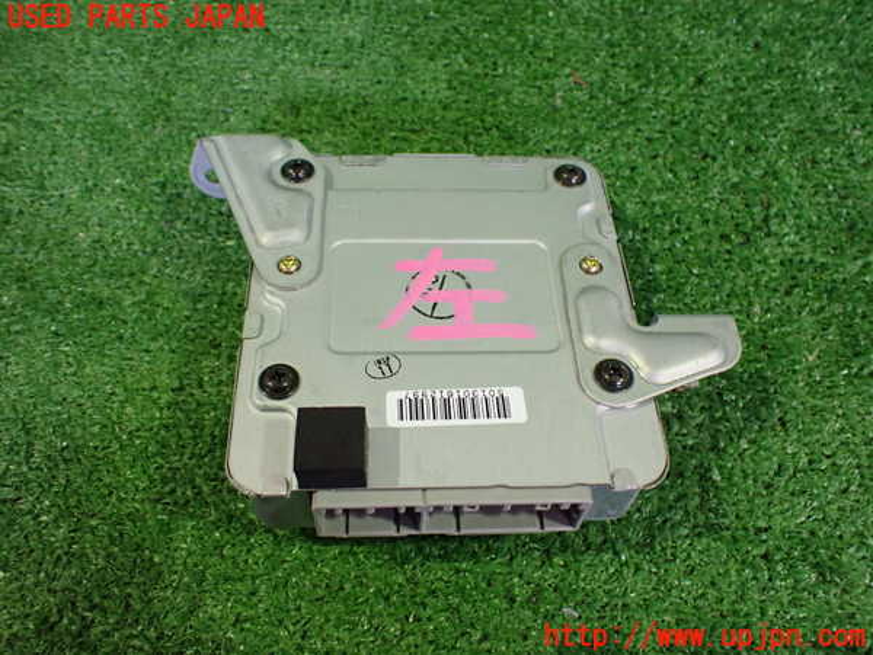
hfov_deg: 60.0
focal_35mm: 30
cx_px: 436
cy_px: 328
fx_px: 757
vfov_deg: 46.8
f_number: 2.3
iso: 800
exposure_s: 1/60
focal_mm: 5.4
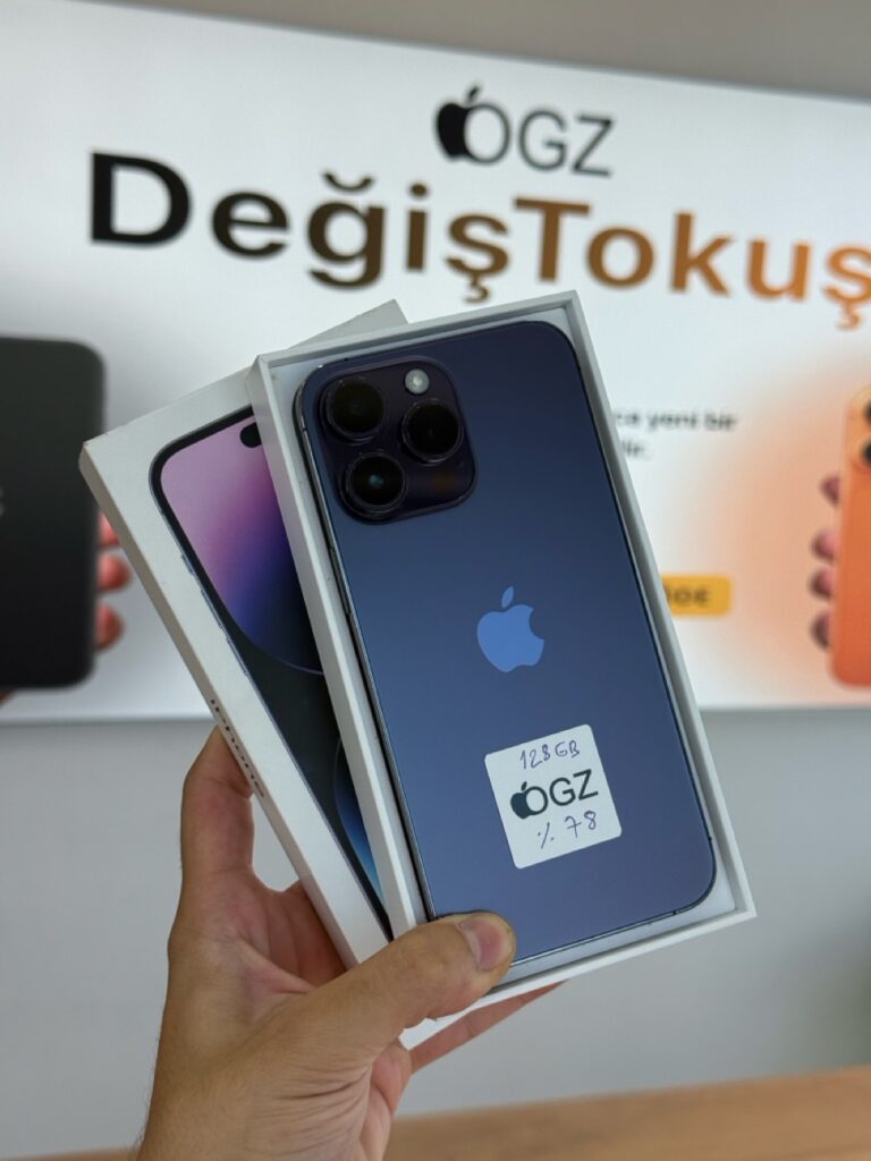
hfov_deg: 30.3
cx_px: 436
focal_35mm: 48
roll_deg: -3.5
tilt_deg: -6.0
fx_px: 1610
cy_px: 580
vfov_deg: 39.7
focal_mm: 6.76
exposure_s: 1/769
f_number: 1.78
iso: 64
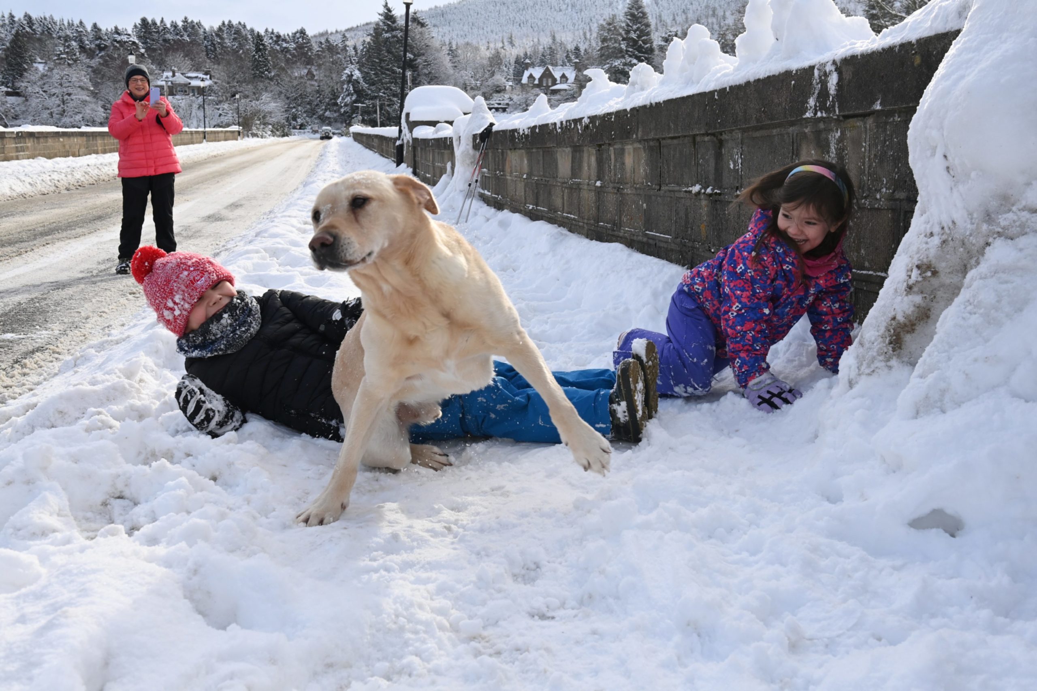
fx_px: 1095
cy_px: 346
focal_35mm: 38
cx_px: 518
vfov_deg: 35.1
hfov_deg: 50.7
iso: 500
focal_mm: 38
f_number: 13
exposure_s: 1/500
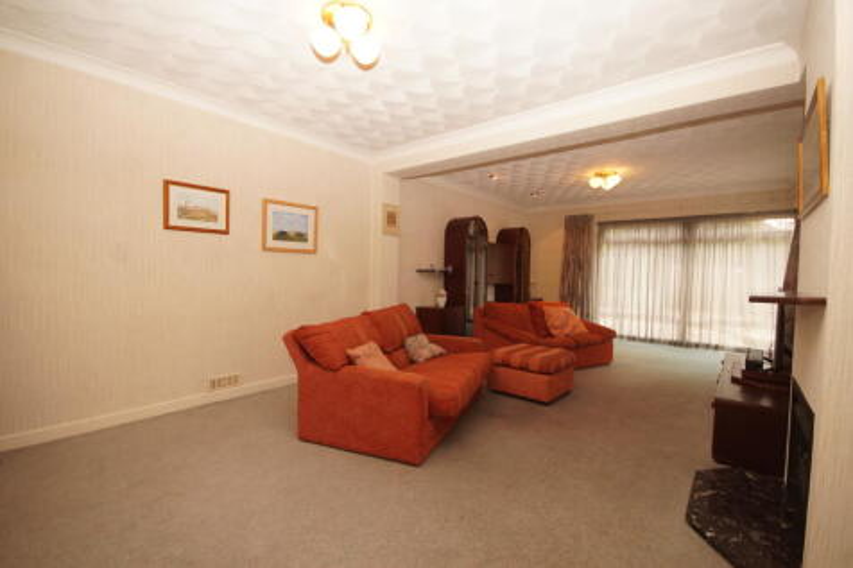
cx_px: 426
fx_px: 355
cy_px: 284
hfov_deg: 100.4
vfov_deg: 77.3
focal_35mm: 15
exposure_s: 1/60
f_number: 6.3
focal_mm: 10
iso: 800
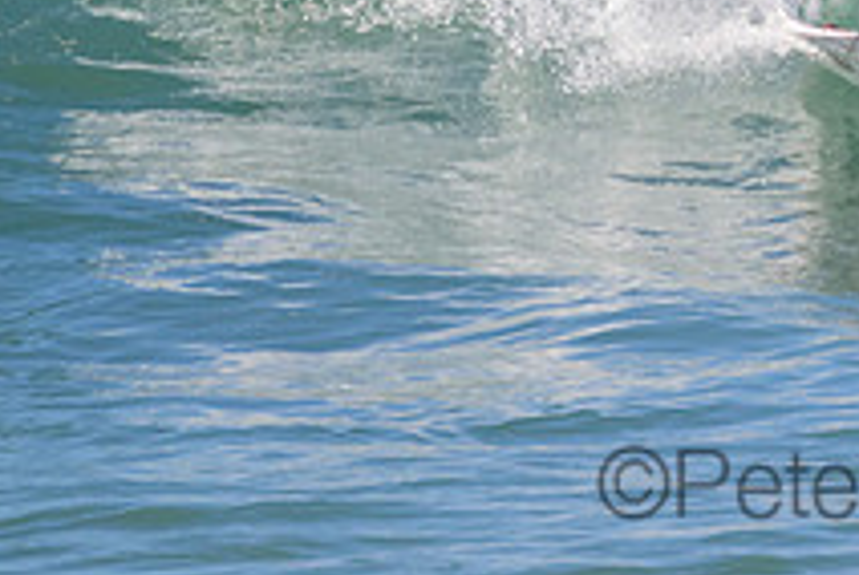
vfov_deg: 0.6
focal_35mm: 2184
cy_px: -188
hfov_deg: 0.9
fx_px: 52184
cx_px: 912
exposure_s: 1/2000
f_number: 11
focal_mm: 800
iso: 1800
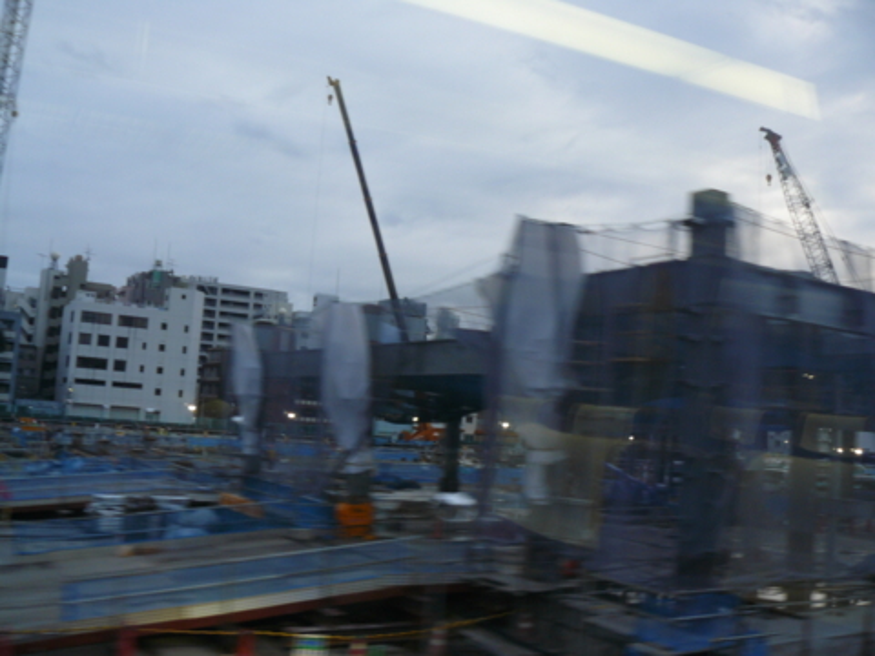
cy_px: 328
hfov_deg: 51.4
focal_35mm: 36
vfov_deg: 39.7
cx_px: 438
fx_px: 910
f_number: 2.8
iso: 100
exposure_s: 1/40
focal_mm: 6
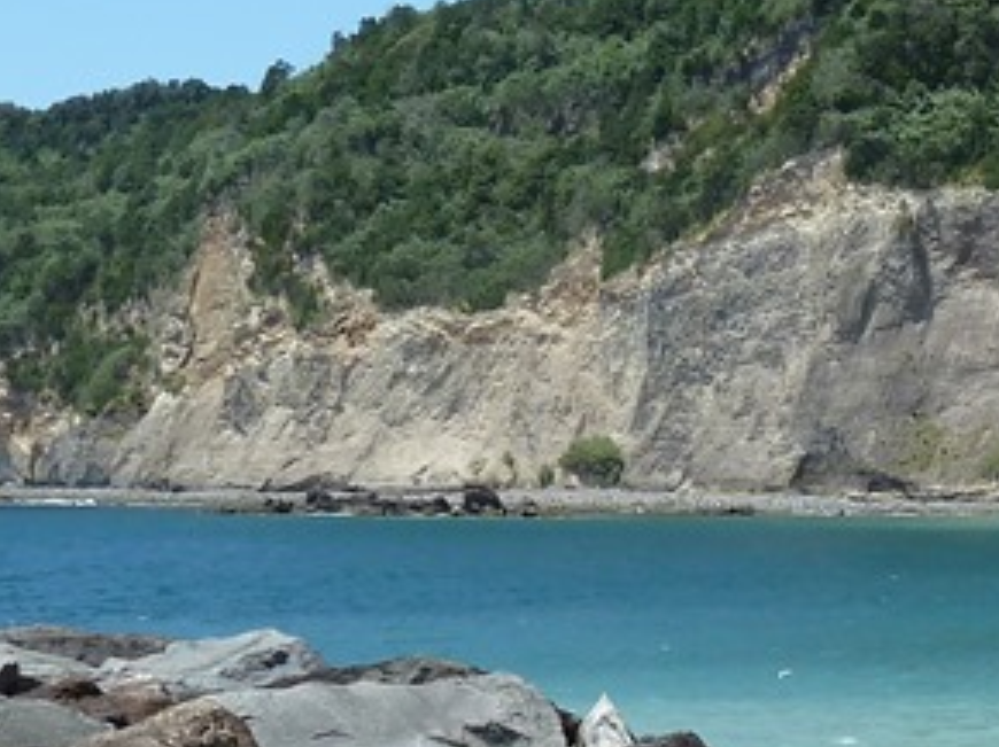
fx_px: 3258
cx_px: 985
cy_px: 509
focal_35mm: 113
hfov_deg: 17.1
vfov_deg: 13.1
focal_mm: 5.3
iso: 80
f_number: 4.5
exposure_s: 1/400
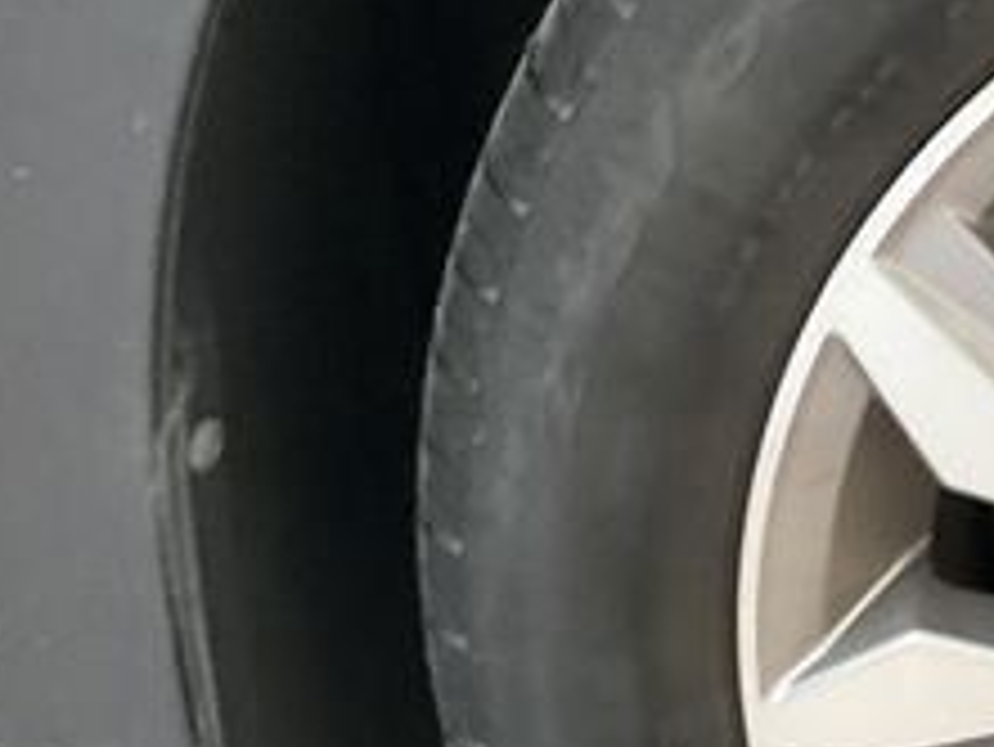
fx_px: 3017
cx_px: 1696
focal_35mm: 105
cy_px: 612
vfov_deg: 14.0
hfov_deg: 16.2
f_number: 1.8
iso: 200
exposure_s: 1/33
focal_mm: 3
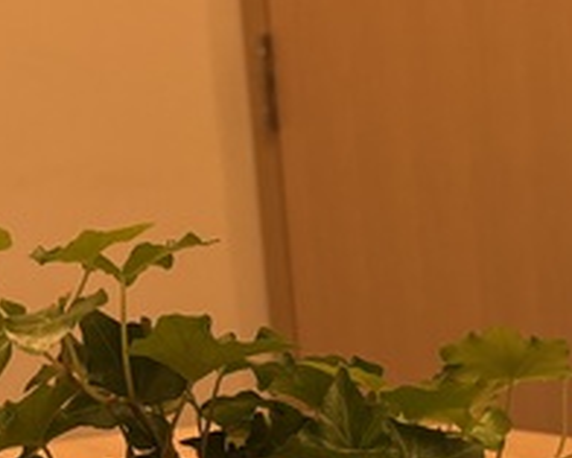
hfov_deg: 18.1
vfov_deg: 15.1
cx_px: 747
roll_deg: +1.2
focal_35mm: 99
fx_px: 1677
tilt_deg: -17.4
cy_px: 532
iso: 125
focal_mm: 5.96
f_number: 1.6
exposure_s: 1/67
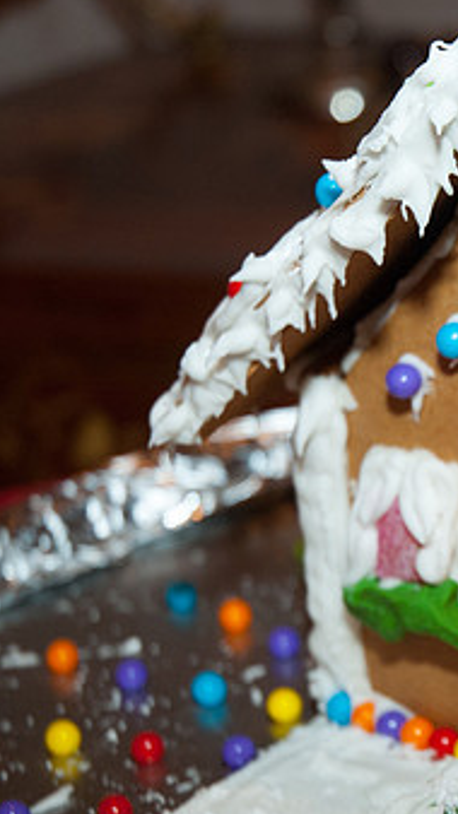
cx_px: 680
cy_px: 436
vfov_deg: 17.3
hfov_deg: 9.5
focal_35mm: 124
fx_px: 2678
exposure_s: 1/60
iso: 320
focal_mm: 46
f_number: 4.5
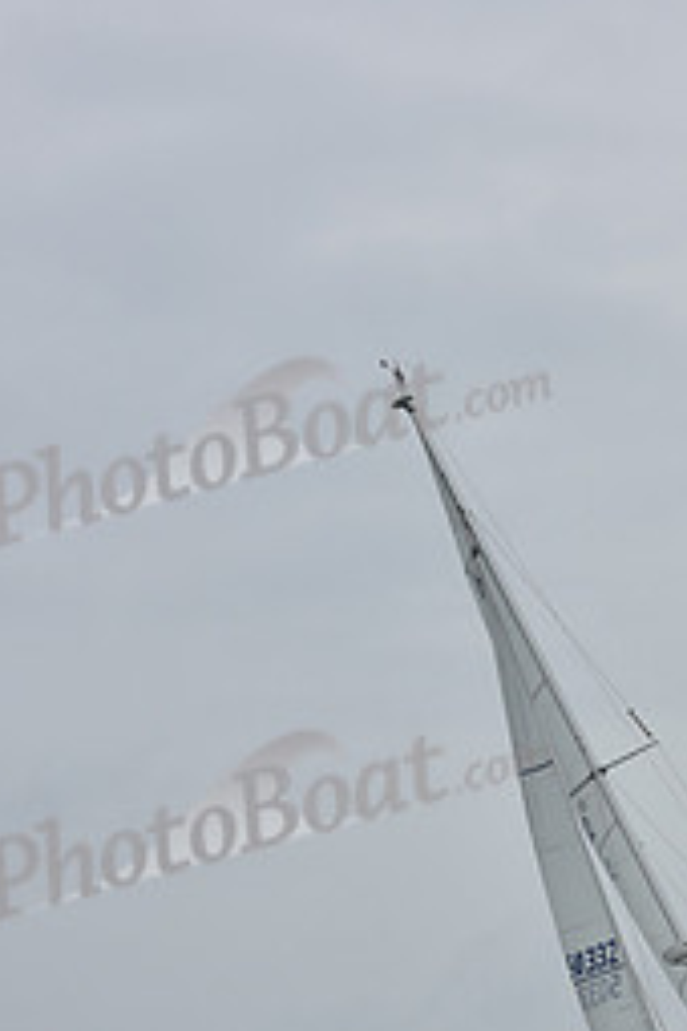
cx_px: 762
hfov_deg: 8.6
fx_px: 4551
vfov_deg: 12.8
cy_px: 970
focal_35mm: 159
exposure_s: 1/800
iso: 250
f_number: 10
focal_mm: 70
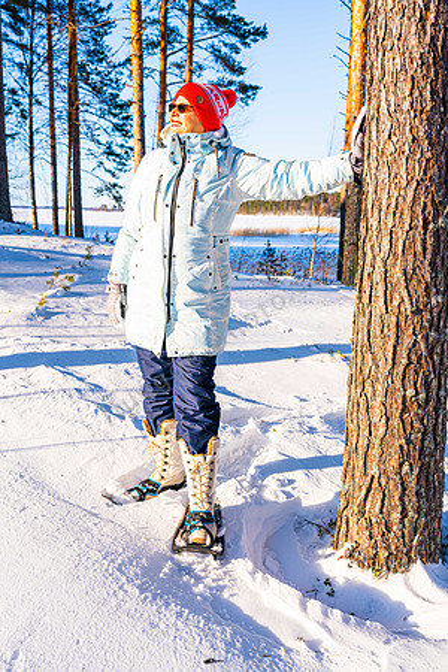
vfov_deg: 49.6
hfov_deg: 34.2
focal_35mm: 39
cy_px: 336
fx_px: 728
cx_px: 224
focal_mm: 39
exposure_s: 1/640
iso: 50
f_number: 5.6
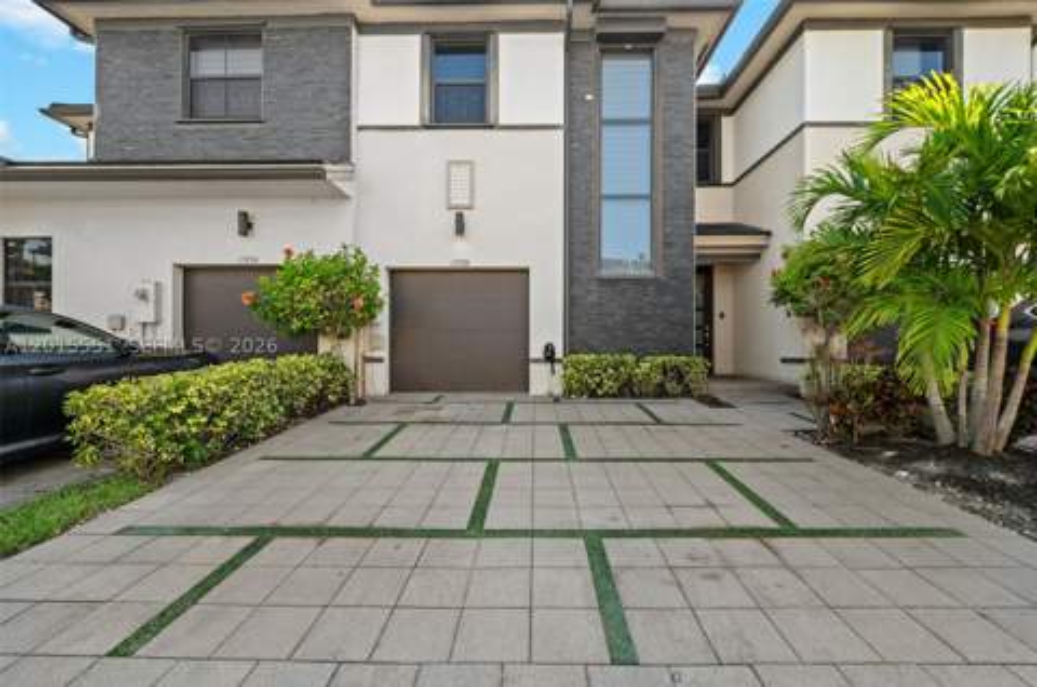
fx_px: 402
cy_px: 344
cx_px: 518
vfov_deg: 81.0
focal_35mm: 14
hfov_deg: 104.4
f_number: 8
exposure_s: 1/80
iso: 200
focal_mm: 14
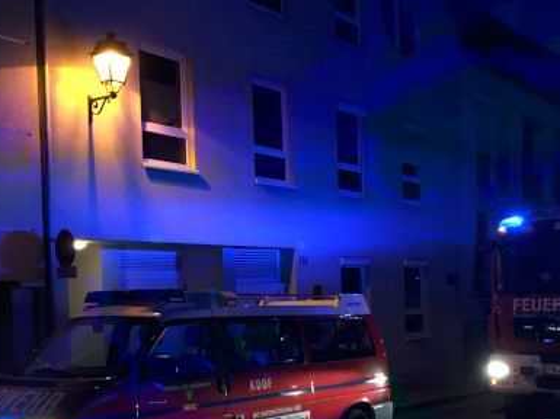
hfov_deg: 38.2
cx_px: 404
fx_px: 792
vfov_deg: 29.1
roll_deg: +0.8
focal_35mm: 49
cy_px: 319
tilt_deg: -3.3
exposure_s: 1/17
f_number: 2.2
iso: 250
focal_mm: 4.15
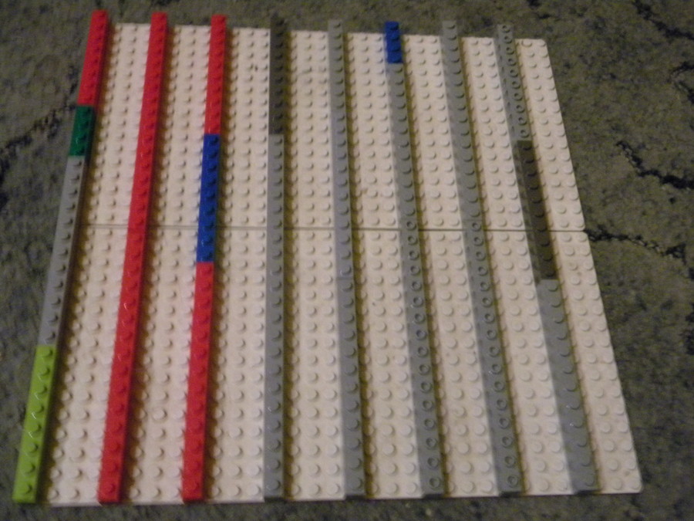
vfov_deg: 39.7
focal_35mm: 36
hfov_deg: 51.4
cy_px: 260
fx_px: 722
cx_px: 347
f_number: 3.7
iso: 800
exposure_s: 1/5.3
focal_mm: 6.4
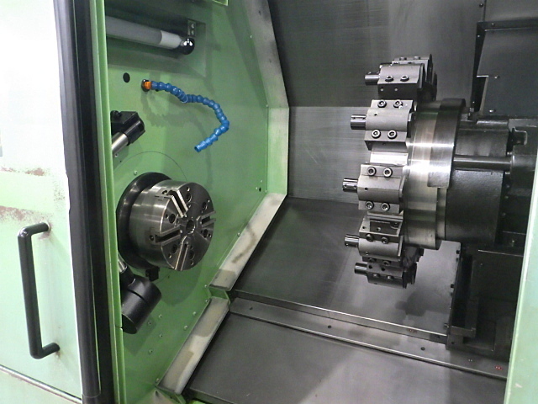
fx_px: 435
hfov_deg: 63.4
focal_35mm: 28
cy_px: 202
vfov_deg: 49.7
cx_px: 269
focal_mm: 5
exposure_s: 1/45
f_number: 3.5
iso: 1600
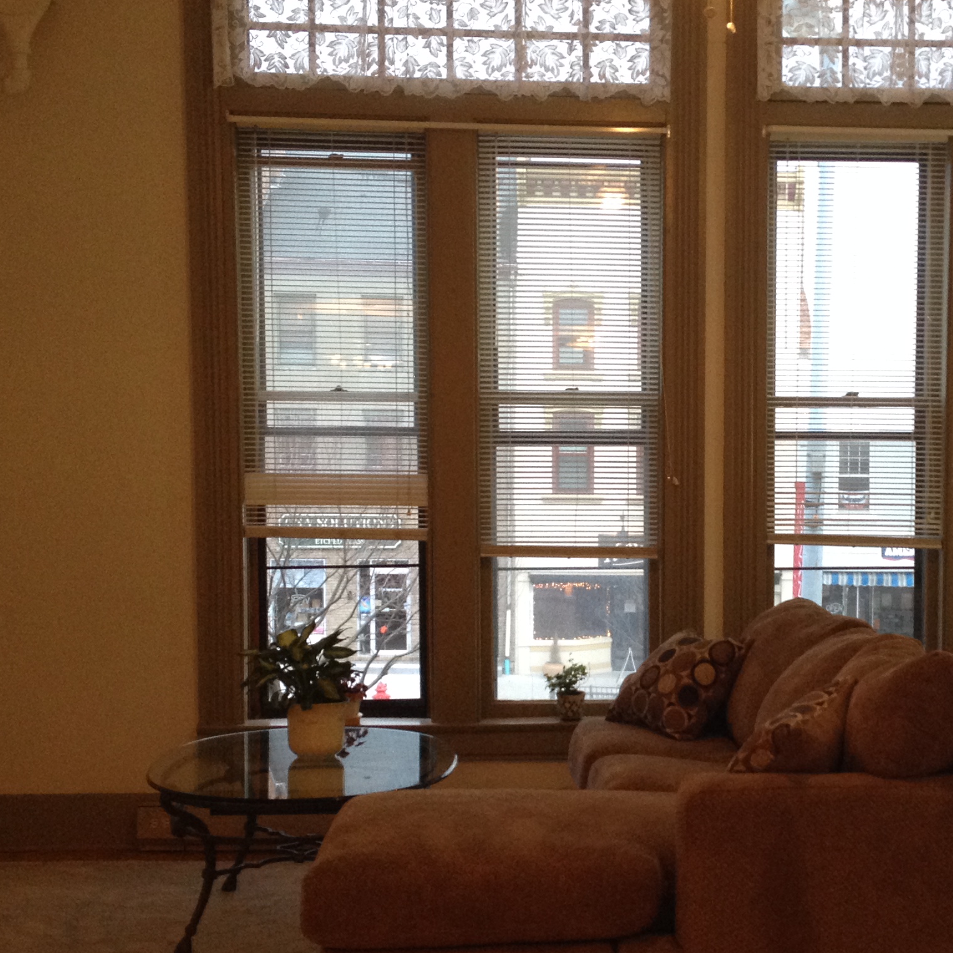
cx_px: 701
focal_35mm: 66
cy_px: 611
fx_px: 2056
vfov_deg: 26.0
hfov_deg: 25.8
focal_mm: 4.28
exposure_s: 1/20
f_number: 2.4
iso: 160
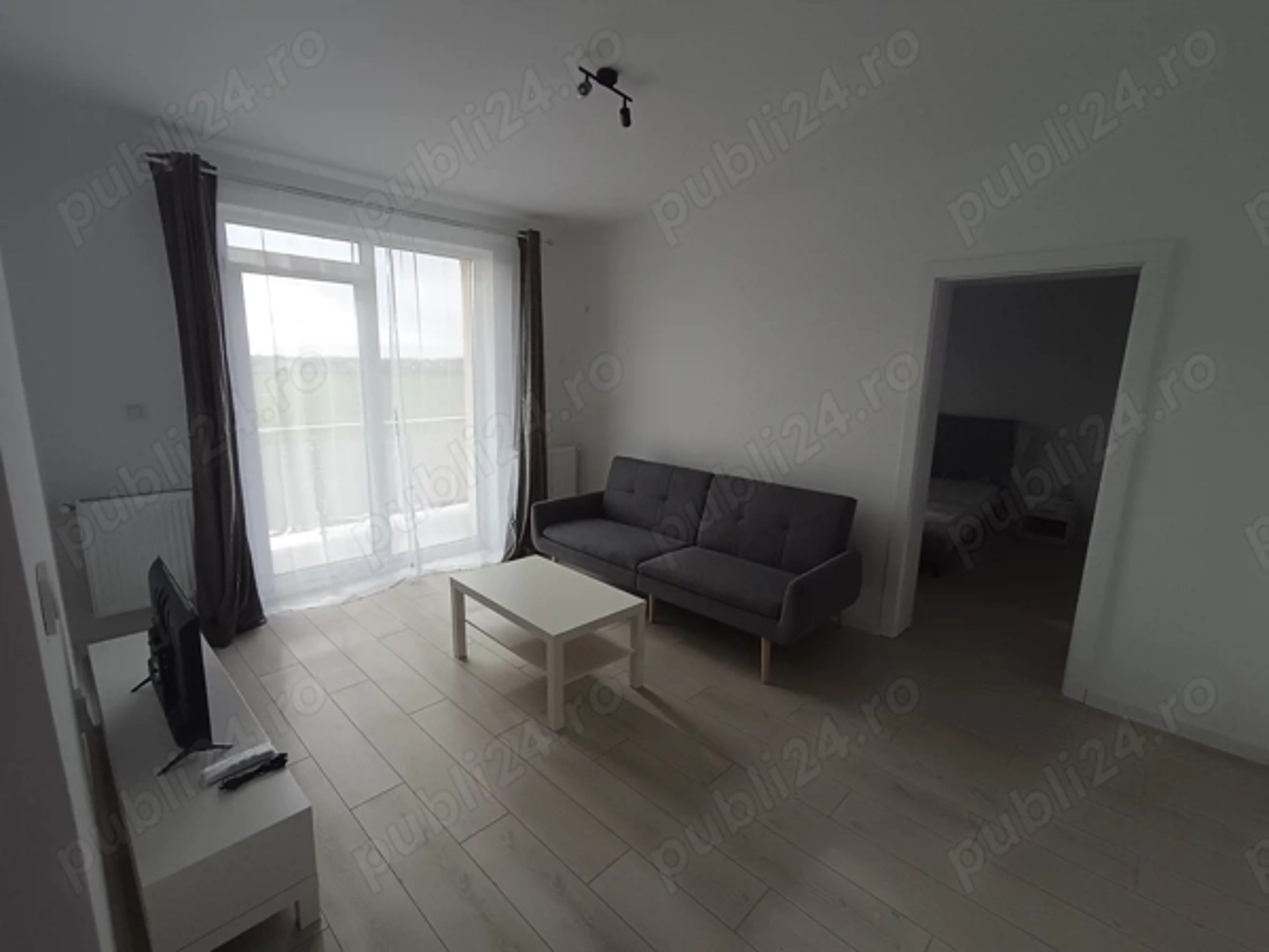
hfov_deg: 98.2
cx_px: 634
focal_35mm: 15
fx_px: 550
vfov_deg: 81.7
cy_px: 476
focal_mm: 1.65
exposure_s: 1/106
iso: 58
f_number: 2.2
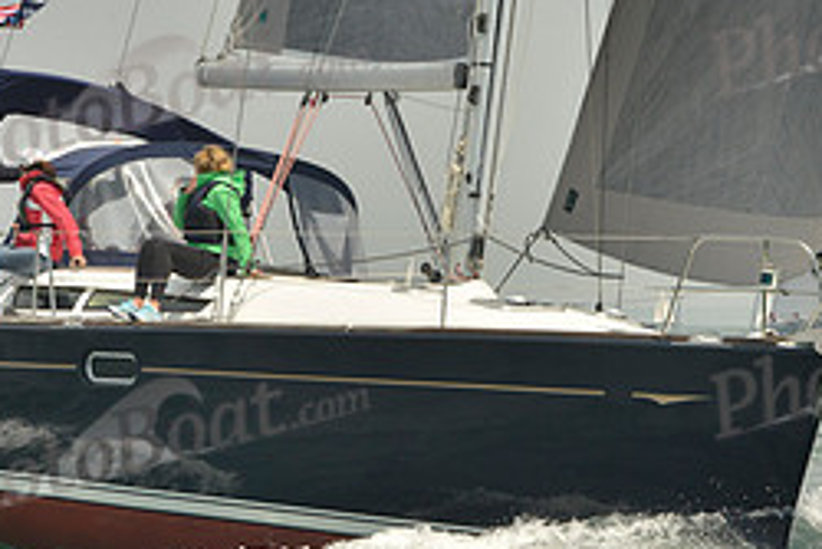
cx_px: 543
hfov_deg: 8.1
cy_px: 228
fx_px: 5826
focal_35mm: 255
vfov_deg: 5.4
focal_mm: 110
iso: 560
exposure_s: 1/1250
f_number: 13
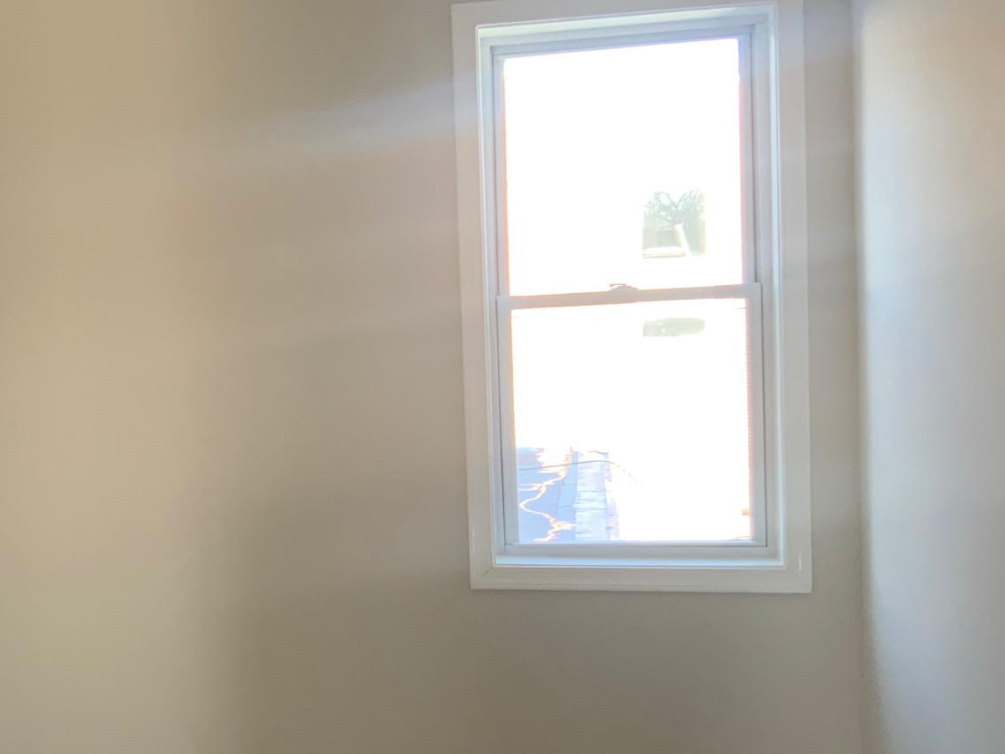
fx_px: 1510
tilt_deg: -3.4
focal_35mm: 52
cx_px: 170
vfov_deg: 28.0
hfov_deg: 35.4
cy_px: 398
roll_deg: +2.2
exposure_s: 1/120
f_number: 1.8
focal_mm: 3
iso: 50
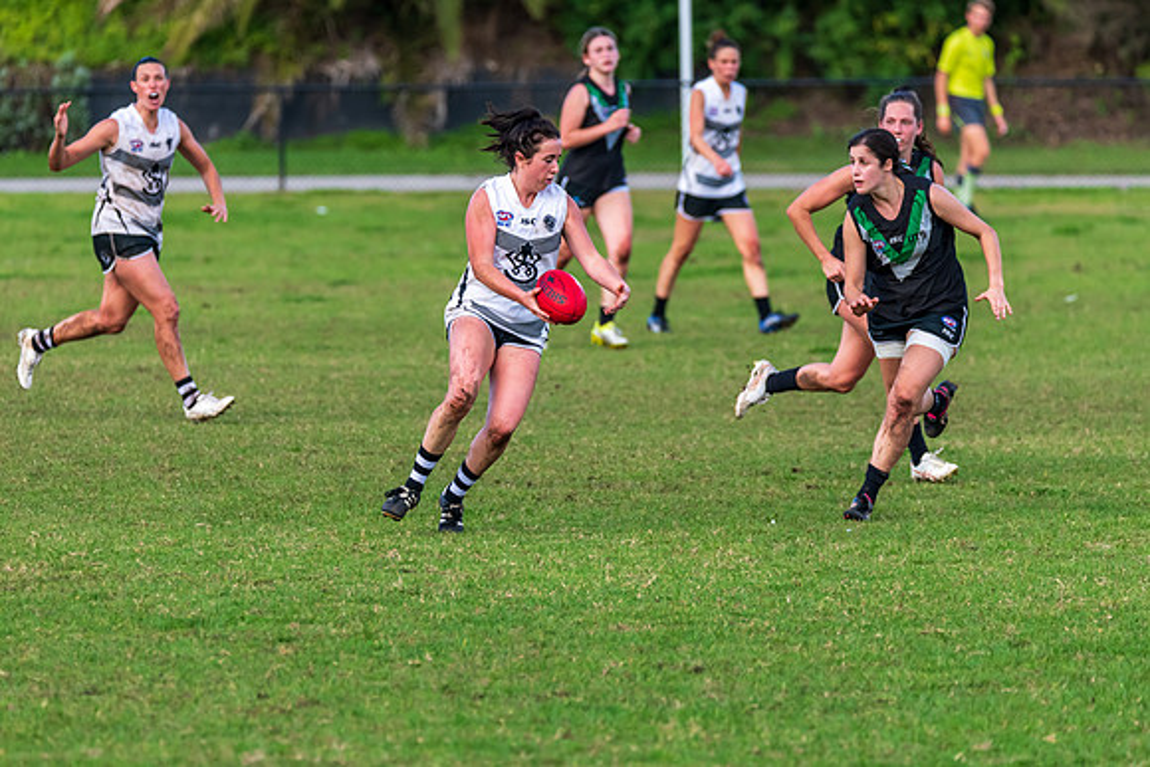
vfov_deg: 3.4
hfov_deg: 5.0
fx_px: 13051
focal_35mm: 408
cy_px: 412
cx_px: 532
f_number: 6
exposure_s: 1/1250
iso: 1000
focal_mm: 380
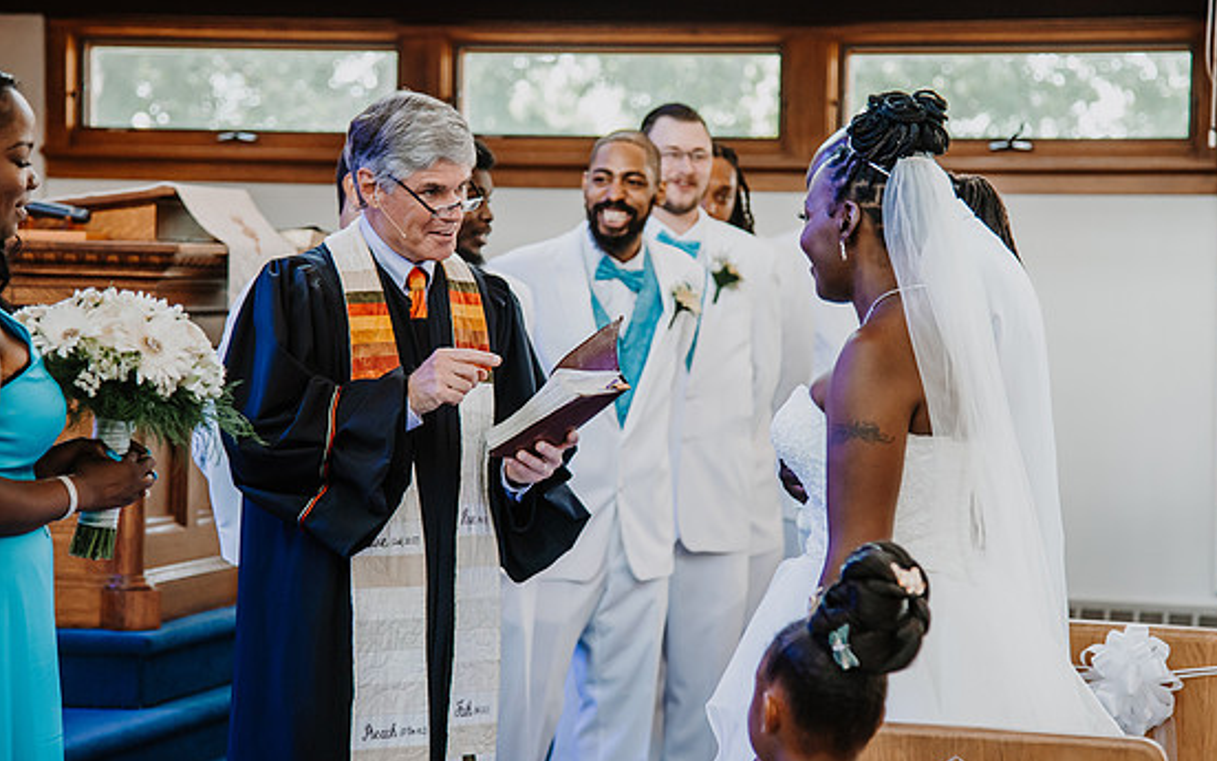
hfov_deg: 18.9
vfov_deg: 11.9
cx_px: 635
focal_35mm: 110
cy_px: 354
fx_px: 3648
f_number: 4
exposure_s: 1/125
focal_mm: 86
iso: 900
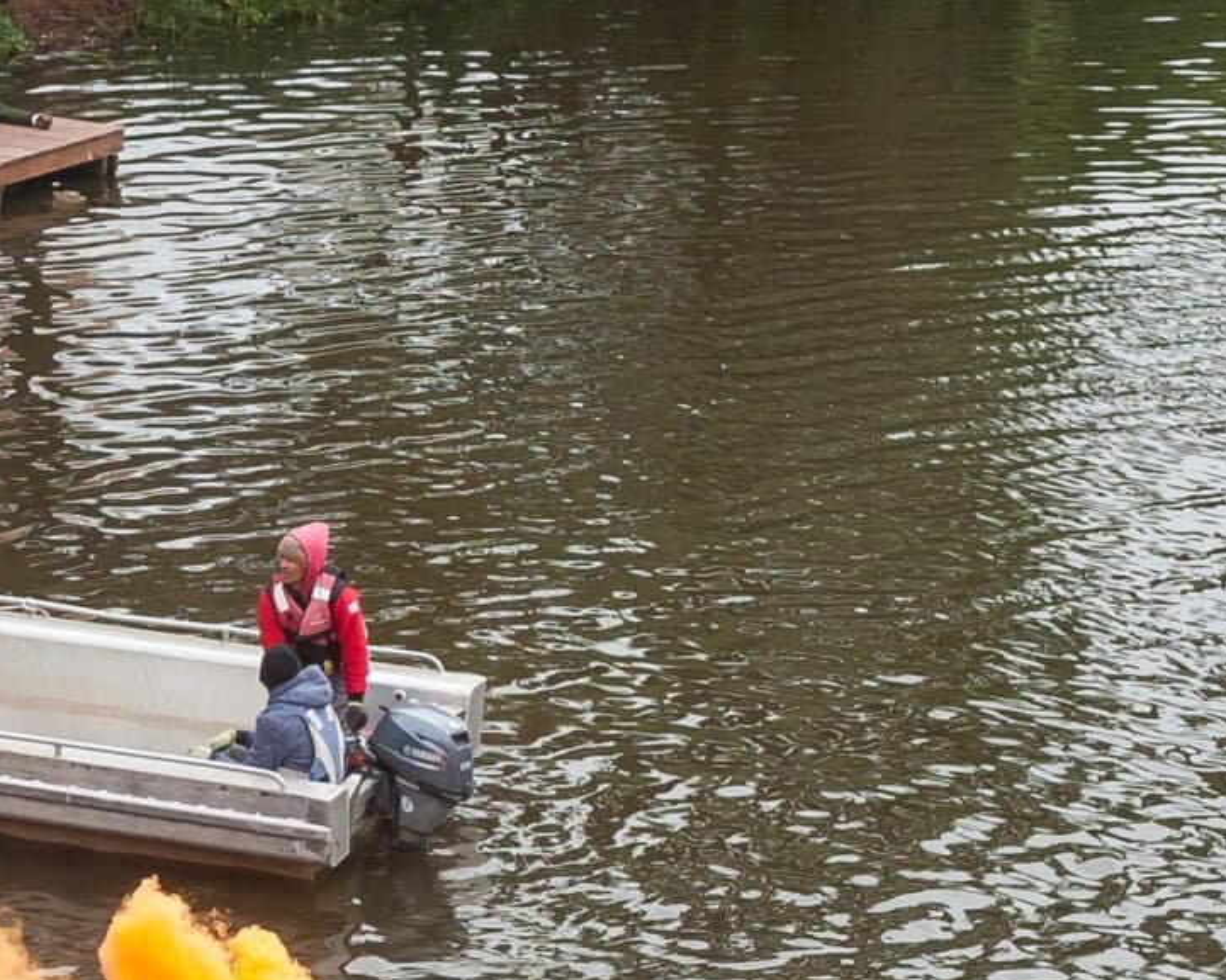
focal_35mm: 153
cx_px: -477
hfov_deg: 12.1
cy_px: 981
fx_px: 5549
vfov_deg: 10.0
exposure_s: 1/250
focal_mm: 46
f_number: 8
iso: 400
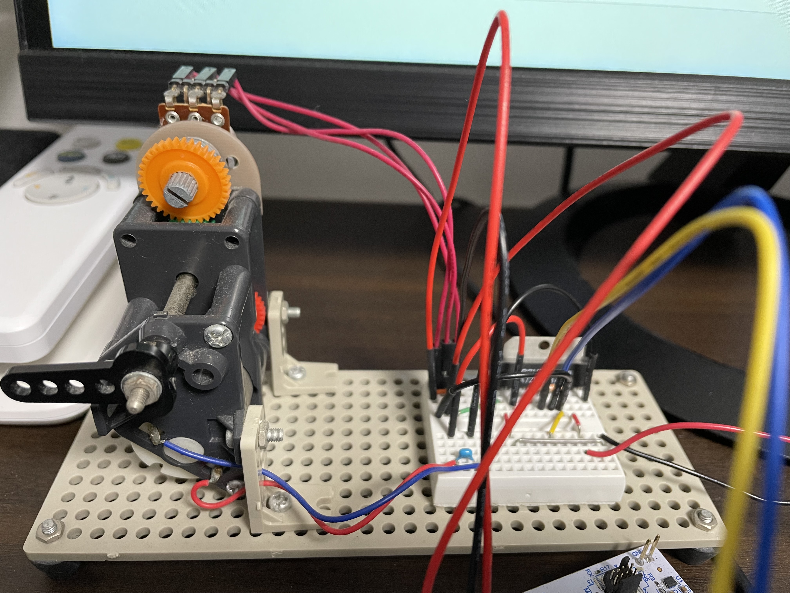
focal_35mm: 26
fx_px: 593
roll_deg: -3.1
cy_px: 296
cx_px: 395
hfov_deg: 67.3
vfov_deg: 53.1
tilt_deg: -33.3
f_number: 1.6
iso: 320
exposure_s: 1/60
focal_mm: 4.2
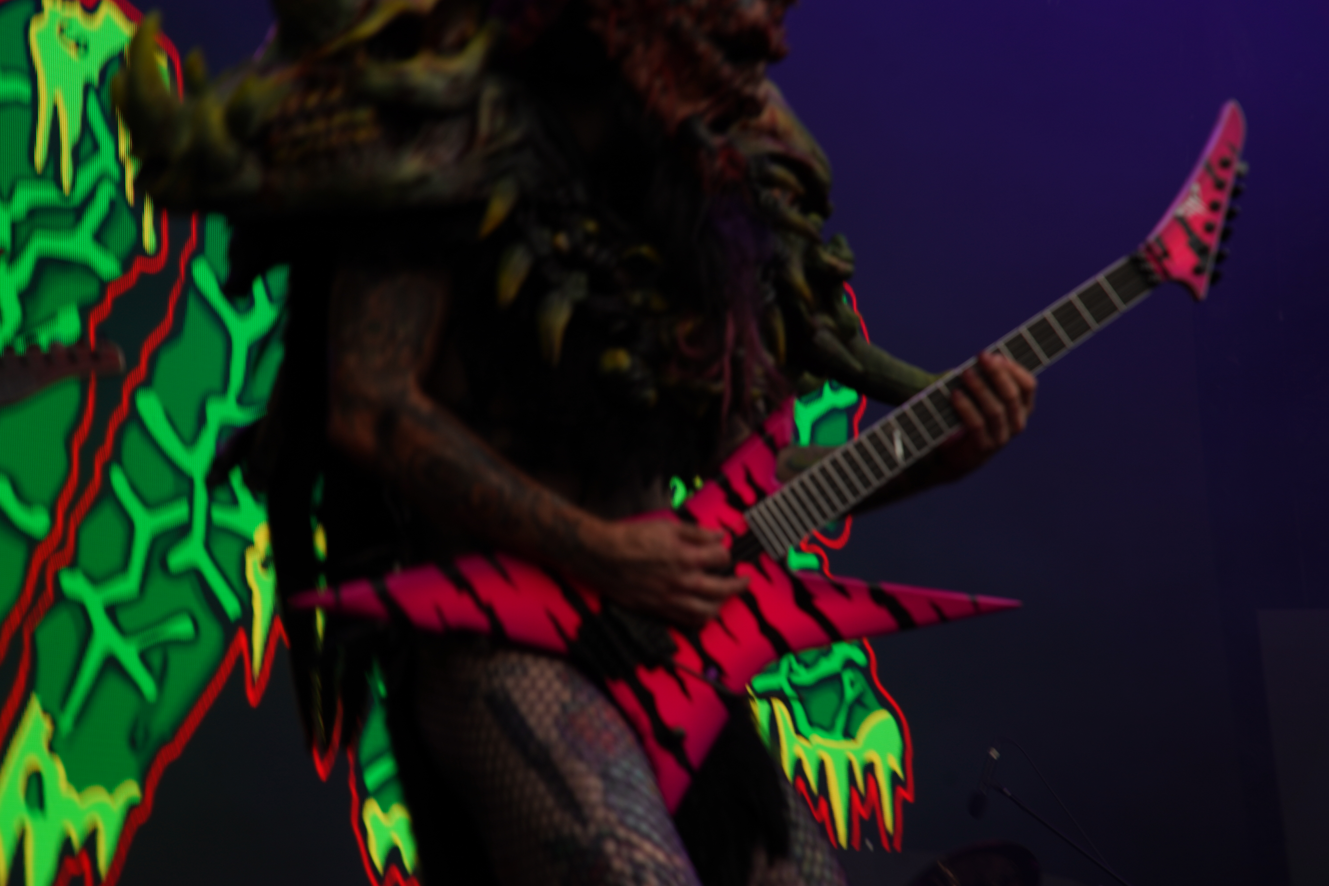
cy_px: 443
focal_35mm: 105
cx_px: 664
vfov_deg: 13.0
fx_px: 3876
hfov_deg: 19.5
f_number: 6.3
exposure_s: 1/100
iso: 100
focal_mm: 105
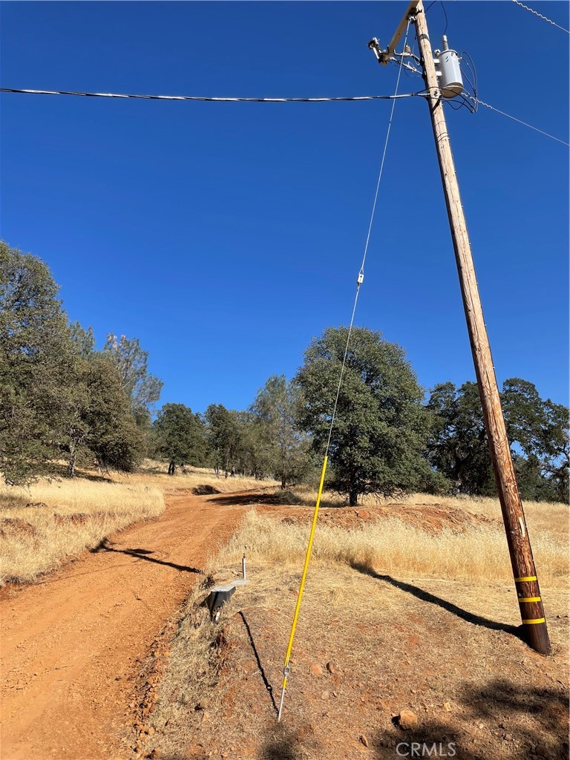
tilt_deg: +18.4
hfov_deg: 53.1
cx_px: 285
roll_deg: +6.7
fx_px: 571
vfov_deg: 67.3
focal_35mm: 26
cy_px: 380
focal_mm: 4.2
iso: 32
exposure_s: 1/3125
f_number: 1.6
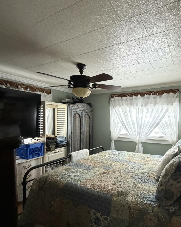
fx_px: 141
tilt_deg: +0.0
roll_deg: +0.0
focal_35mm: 21
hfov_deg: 64.0
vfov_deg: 77.5
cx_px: 119
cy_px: 123
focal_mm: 2.22
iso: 640
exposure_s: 1/60
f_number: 2.2
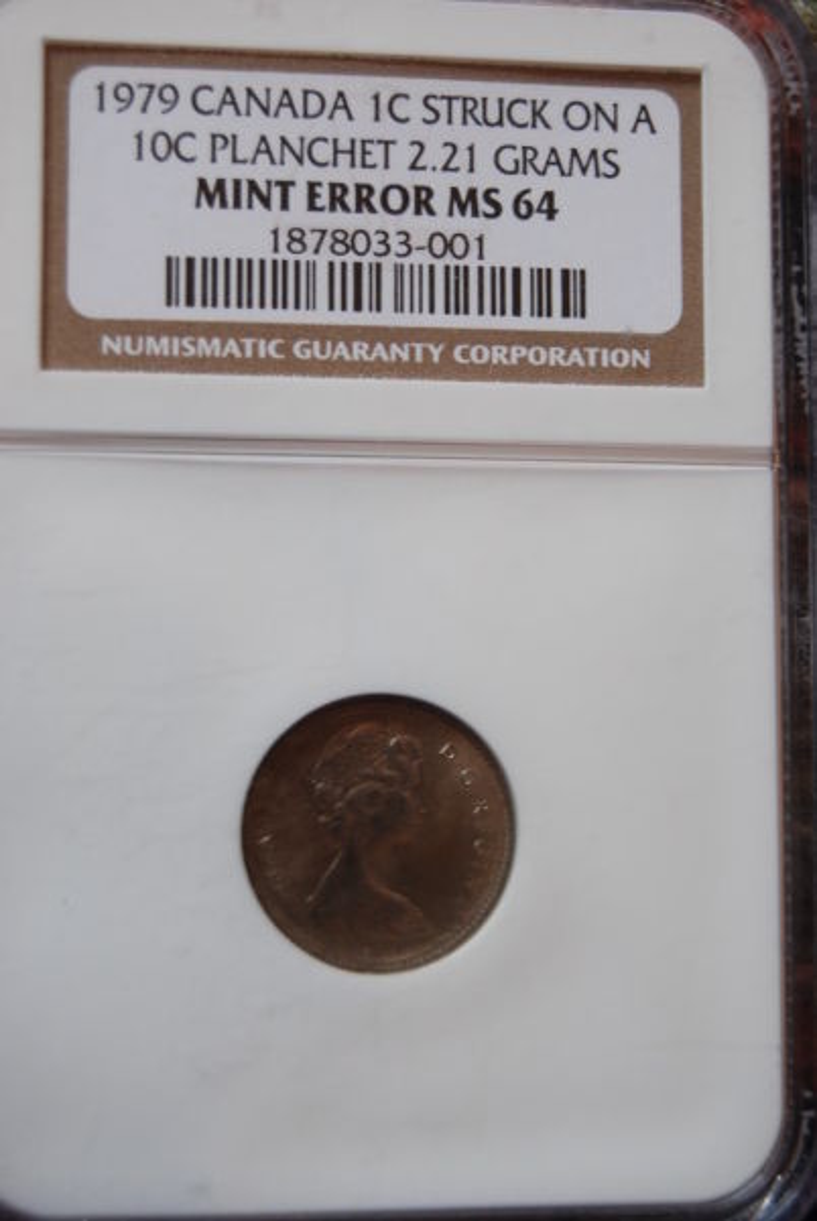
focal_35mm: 82
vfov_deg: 24.6
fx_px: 2802
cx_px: 408
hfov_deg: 16.6
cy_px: 610
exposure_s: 1/30
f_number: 5.6
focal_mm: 55
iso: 320
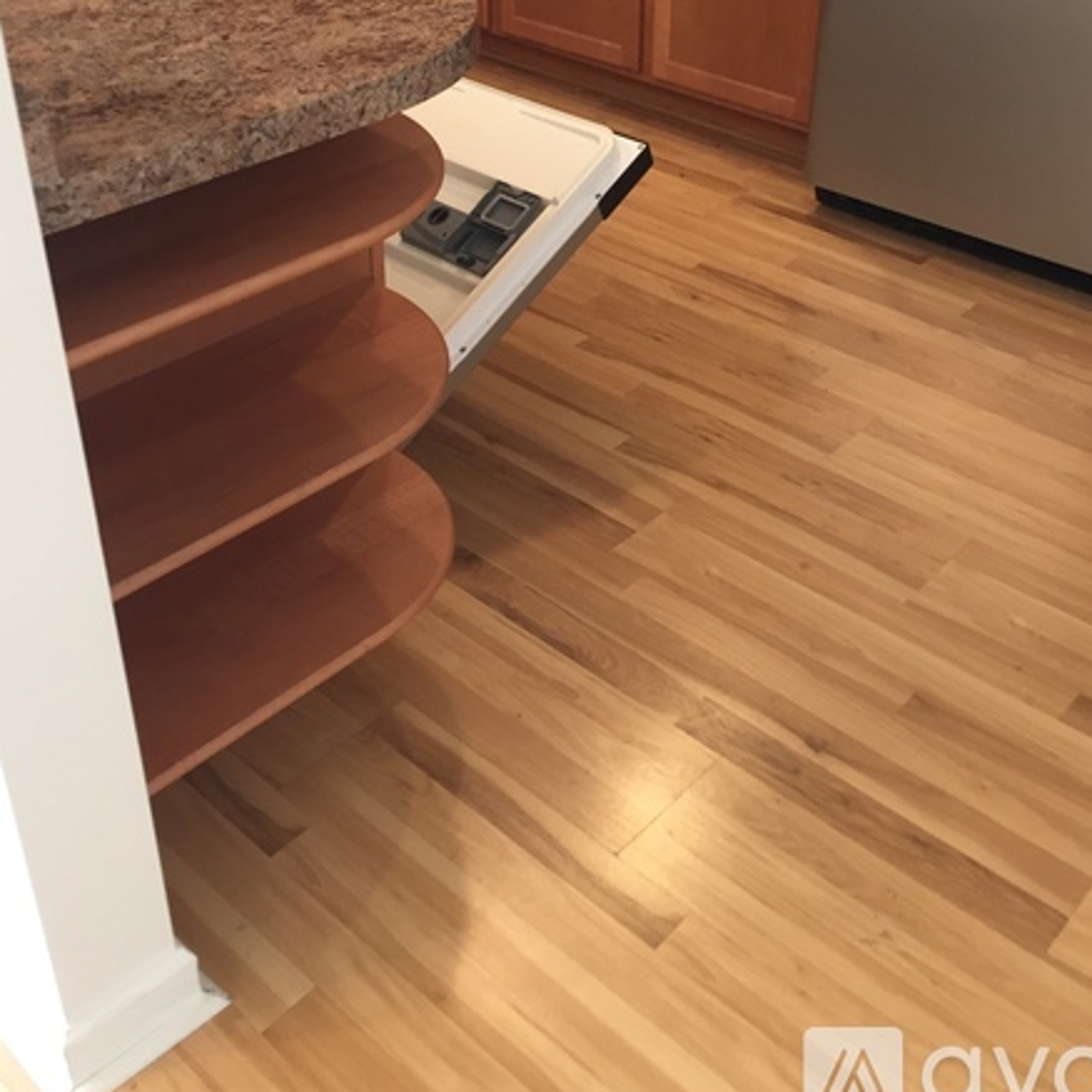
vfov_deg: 41.8
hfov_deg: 42.8
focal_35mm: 39
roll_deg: -2.0
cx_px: 583
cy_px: 295
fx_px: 1392
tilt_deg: -27.3
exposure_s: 1/33
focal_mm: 4.15
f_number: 2.2
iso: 125
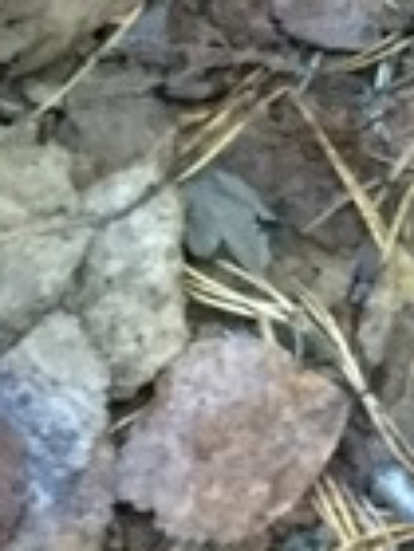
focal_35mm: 177
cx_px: 816
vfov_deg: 9.3
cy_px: -1011
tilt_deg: -54.0
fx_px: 2823
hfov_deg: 8.0
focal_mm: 3.3
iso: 400
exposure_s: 1/17
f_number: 2.4
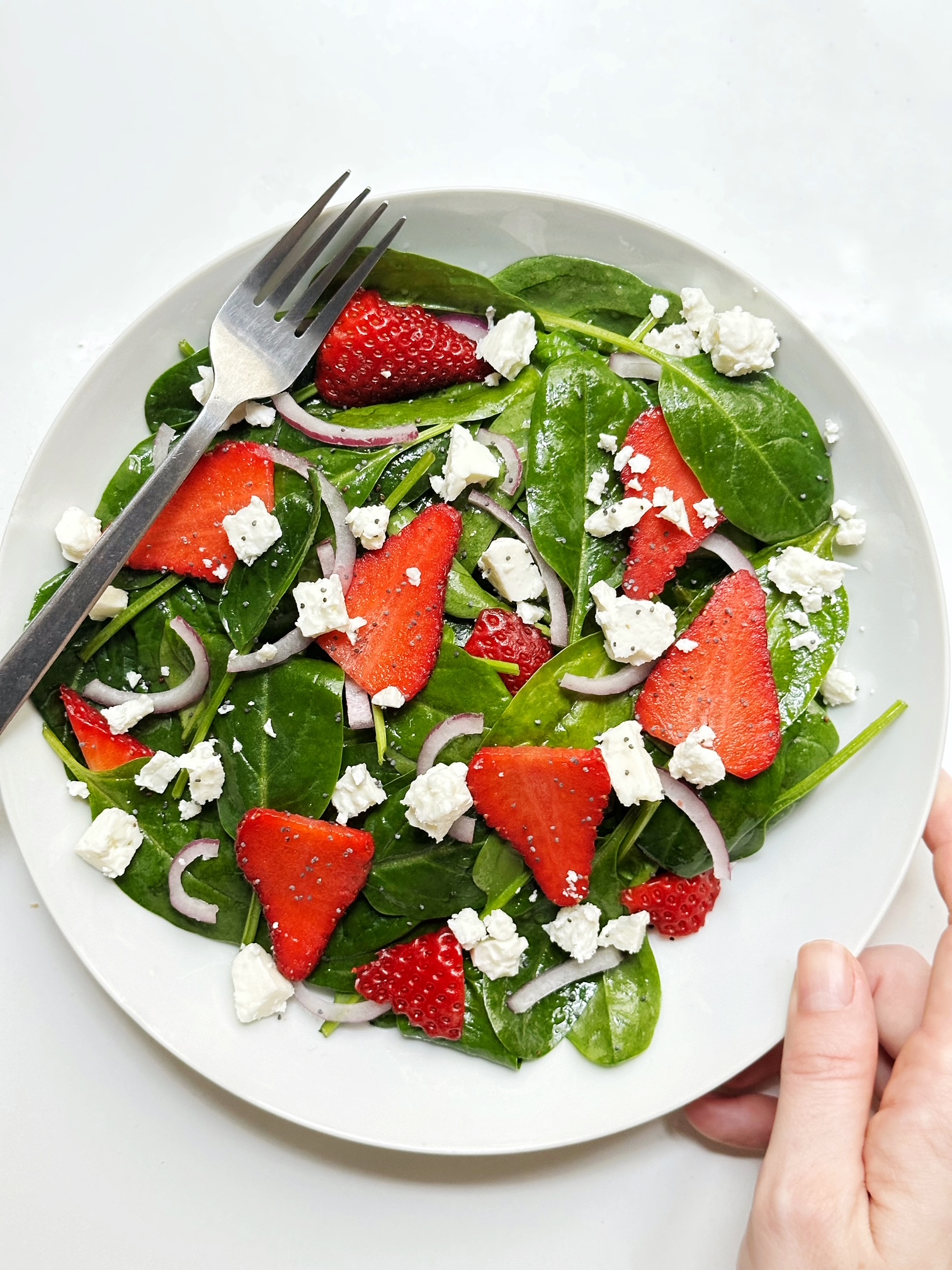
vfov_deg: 39.7
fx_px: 1760
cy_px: 635
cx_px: 476
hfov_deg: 30.3
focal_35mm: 48
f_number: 1.78
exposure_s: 1/40
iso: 400
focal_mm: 6.86
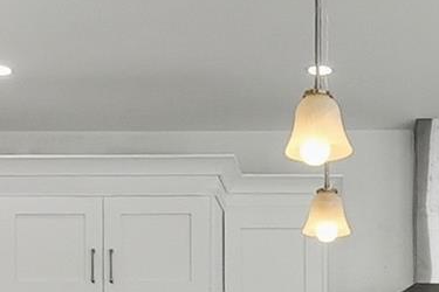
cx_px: 318
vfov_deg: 15.2
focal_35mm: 82
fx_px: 1000
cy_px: 456
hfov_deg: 24.5
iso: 80
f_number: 4
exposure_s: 1/160
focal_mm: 10
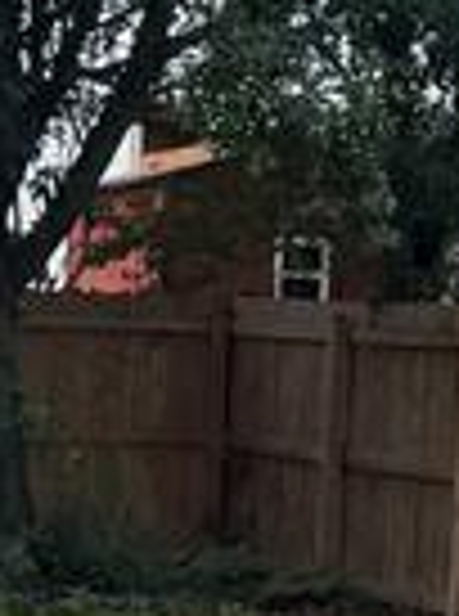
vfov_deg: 7.7
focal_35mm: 253
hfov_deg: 5.8
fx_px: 4494
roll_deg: -1.9
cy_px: 836
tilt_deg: -5.3
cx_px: -194
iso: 80
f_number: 1.78
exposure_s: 1/1174
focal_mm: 6.76
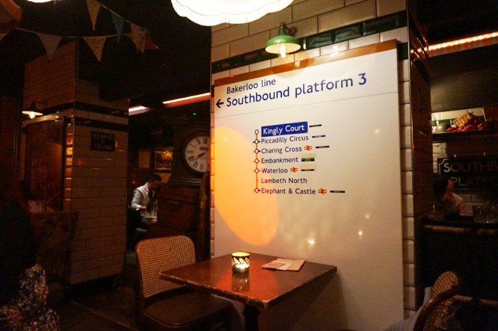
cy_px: 166
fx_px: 332
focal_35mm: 24
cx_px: 249
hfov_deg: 73.8
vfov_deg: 53.1
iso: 3200
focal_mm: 16
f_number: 3.5
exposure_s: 1/25
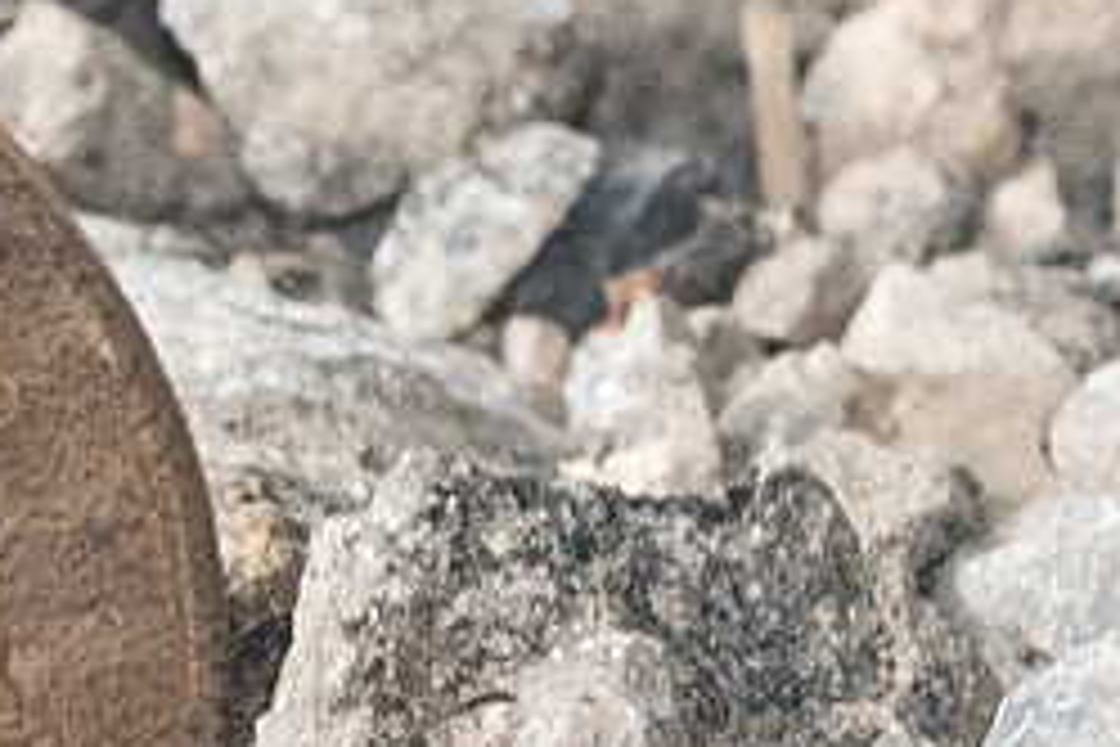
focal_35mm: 2511
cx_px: 9
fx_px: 78114
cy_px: 748
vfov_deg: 0.5
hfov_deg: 0.8
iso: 800
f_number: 7.1
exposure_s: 1/250
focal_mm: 150
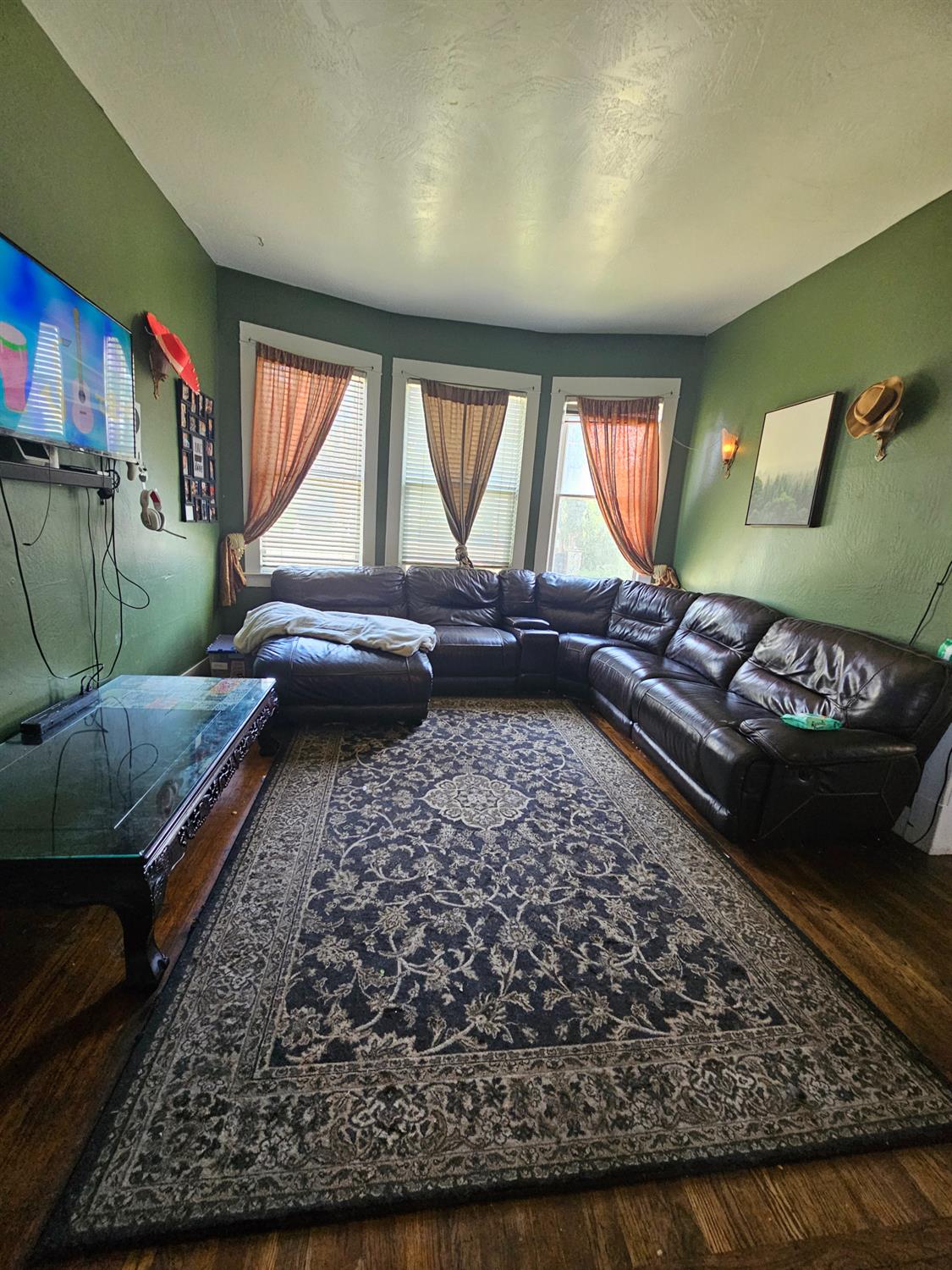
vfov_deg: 106.2
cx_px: 476
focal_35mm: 13
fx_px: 477
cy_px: 635
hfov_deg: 89.9
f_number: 2.2
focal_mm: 2.2
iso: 320
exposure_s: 1/40
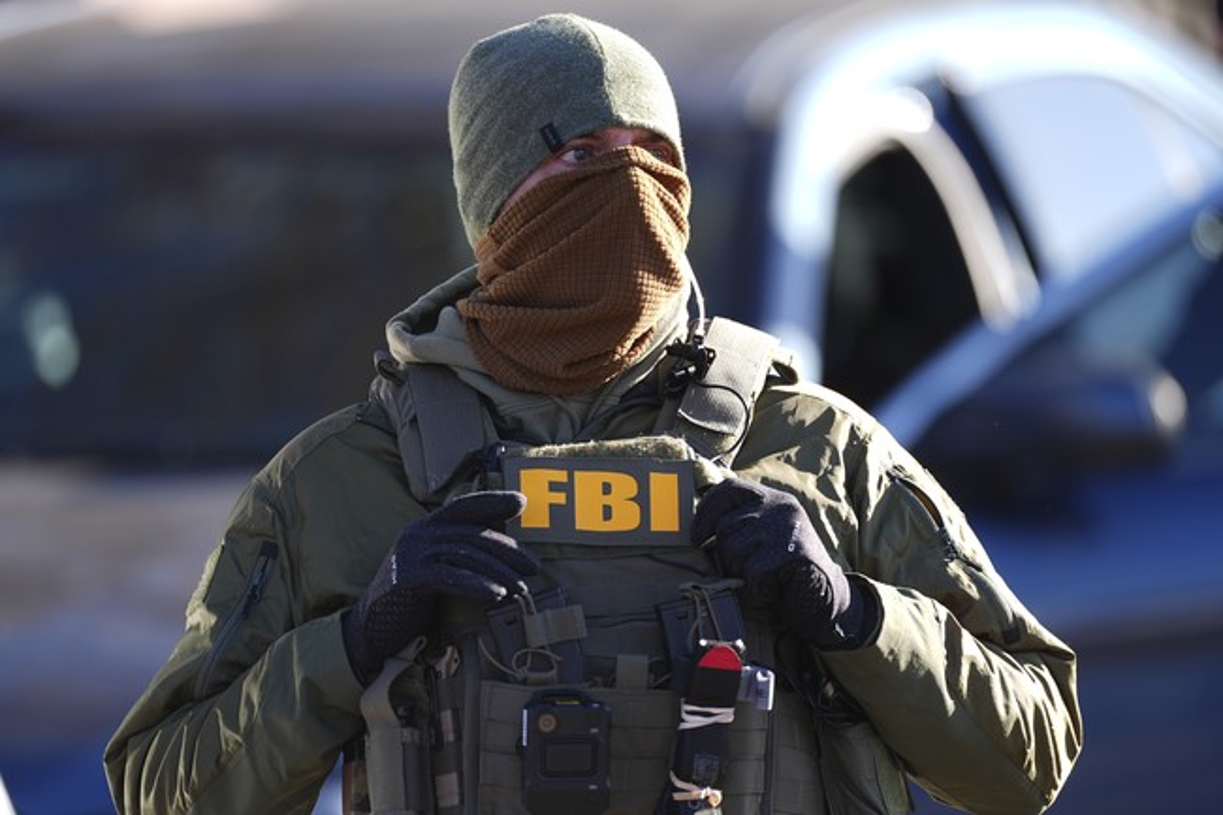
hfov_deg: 3.4
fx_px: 20377
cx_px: 612
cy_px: 408
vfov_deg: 2.3
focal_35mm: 600
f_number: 4
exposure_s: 1/400
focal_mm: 600
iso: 200
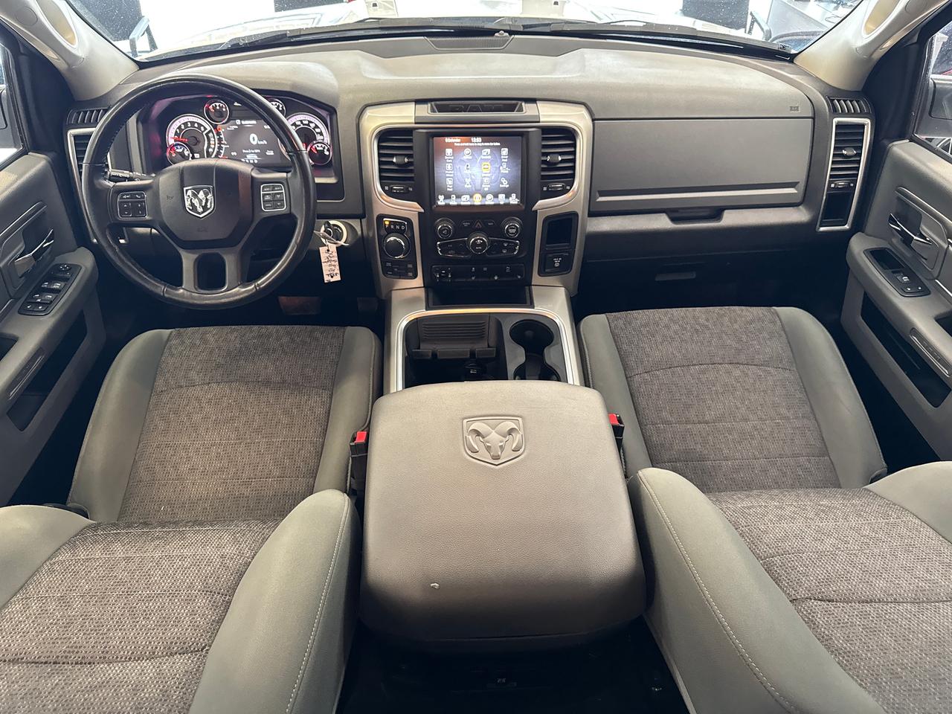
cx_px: 476
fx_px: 660
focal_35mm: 24
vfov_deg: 56.8
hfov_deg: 71.6
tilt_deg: -39.9
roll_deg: +0.1
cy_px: 357
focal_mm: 6.76
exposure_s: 1/60
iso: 640
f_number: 1.78
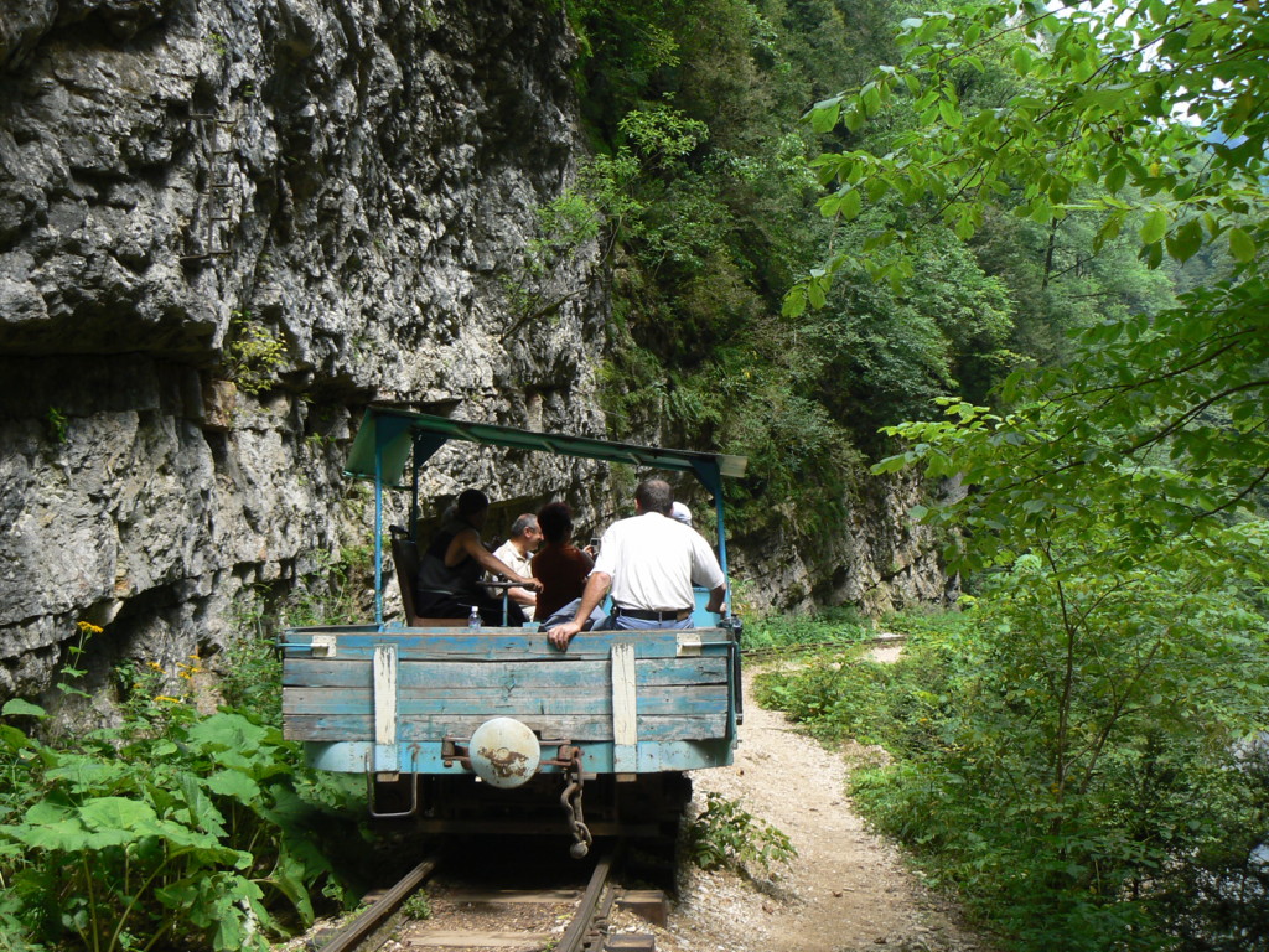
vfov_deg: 39.7
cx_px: 634
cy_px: 476
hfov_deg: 51.4
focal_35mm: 36
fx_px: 1320
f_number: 5
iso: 80
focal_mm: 6
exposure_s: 1/125
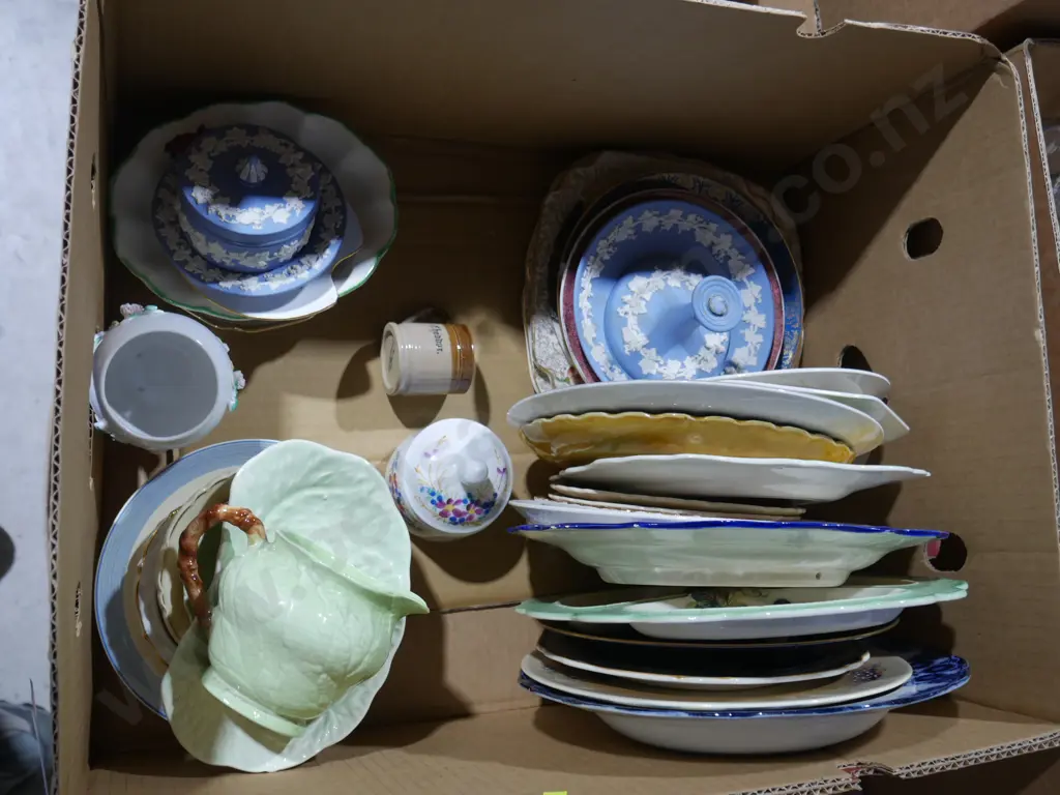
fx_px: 1041
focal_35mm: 34
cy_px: 398
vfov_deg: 41.8
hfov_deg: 54.0
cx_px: 530
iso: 500
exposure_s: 1/60
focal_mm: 17
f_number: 4
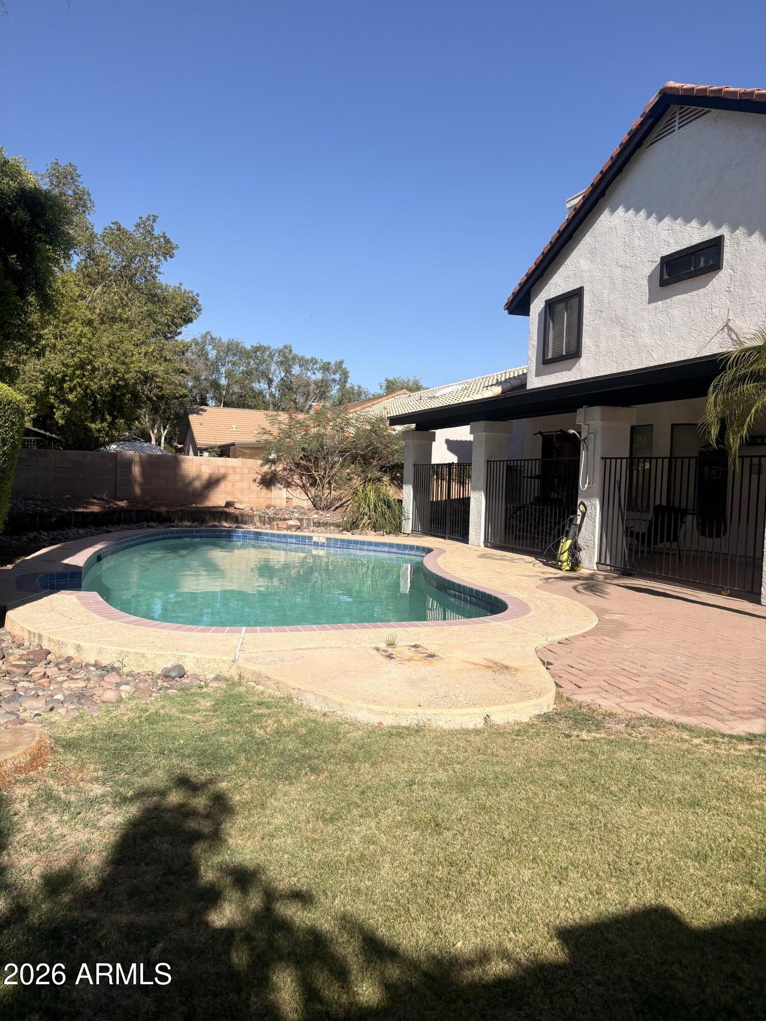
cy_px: 510
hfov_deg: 53.1
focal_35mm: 26
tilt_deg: -1.1
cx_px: 383
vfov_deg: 67.3
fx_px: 767
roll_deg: -1.4
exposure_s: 1/4329
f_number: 1.6
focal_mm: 5.96
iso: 50
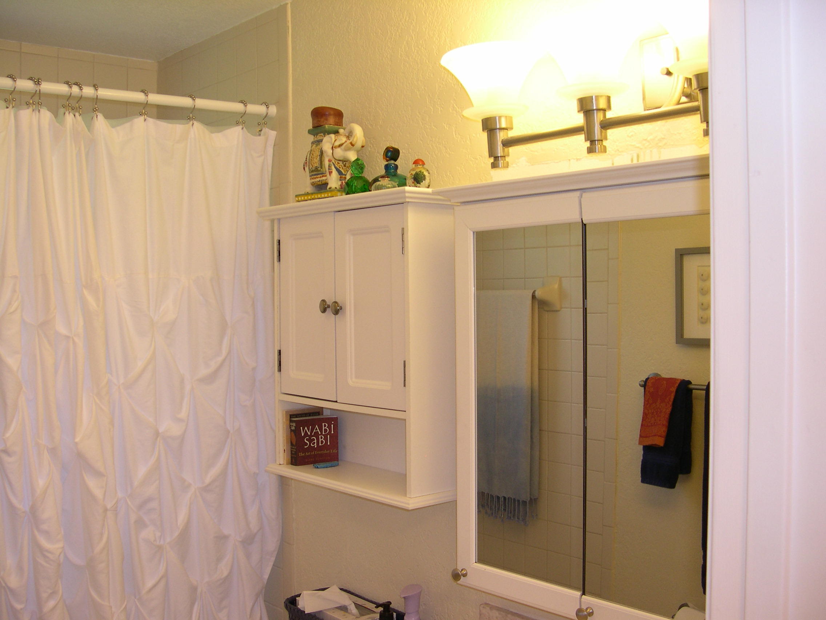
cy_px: 310
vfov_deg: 37.7
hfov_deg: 49.0
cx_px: 413
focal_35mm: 38
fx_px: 907
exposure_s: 1/60.5
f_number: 2.8
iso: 100
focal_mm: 8
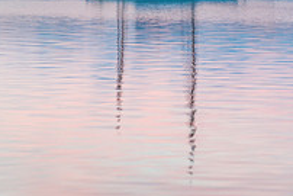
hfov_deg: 8.2
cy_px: -17
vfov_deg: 5.5
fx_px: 2028
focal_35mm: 249
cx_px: 383
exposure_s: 1/2
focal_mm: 85
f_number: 7.1
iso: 200
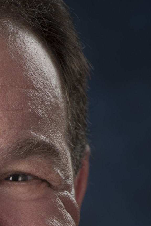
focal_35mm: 421
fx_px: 2648
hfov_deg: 3.3
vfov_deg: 4.8
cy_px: 404
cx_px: -74
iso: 100
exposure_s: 1/160
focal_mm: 85
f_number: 4
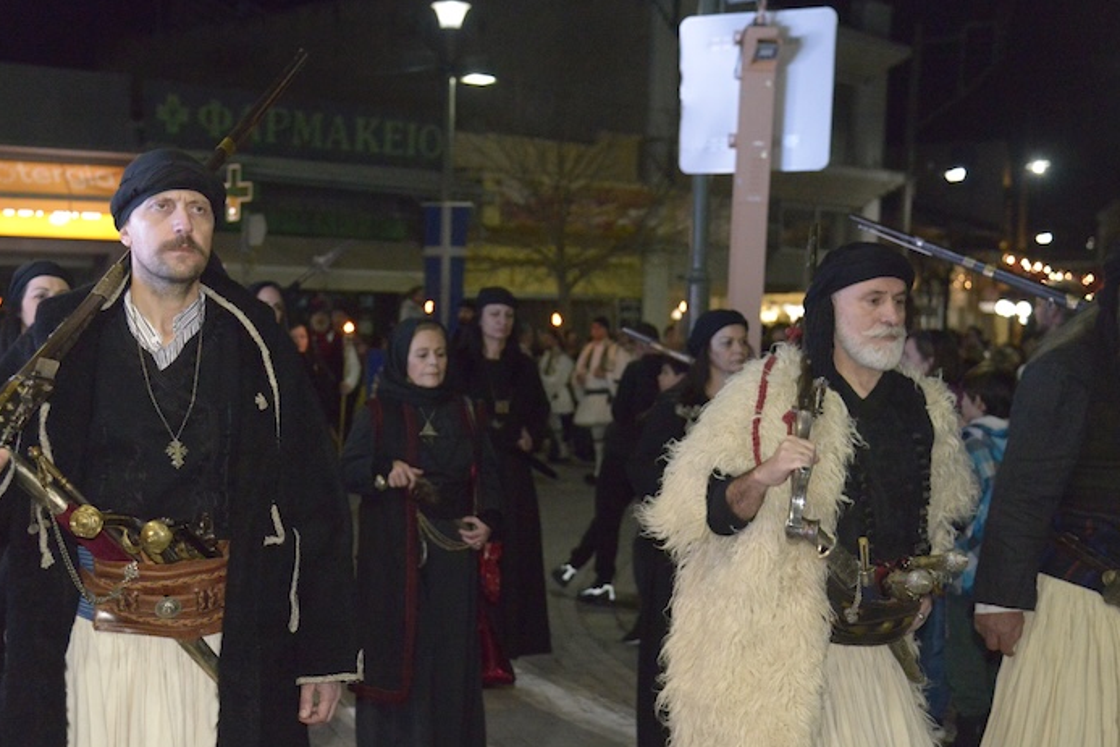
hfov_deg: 36.7
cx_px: 449
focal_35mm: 54
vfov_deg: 25.1
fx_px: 1680
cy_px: 394
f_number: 4
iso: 10000
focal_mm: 44
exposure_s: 1/200
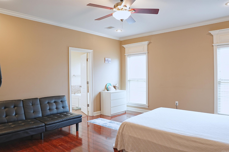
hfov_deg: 73.7
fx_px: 153
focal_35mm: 24
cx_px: 114
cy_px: 76
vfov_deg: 53.1
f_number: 3.5
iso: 250
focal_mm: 16
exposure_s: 1/25
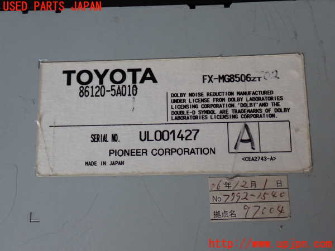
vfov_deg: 35.1
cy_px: 126
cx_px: 168
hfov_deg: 45.8
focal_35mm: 41
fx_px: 397
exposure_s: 1/40
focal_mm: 7.31
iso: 250
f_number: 2.8
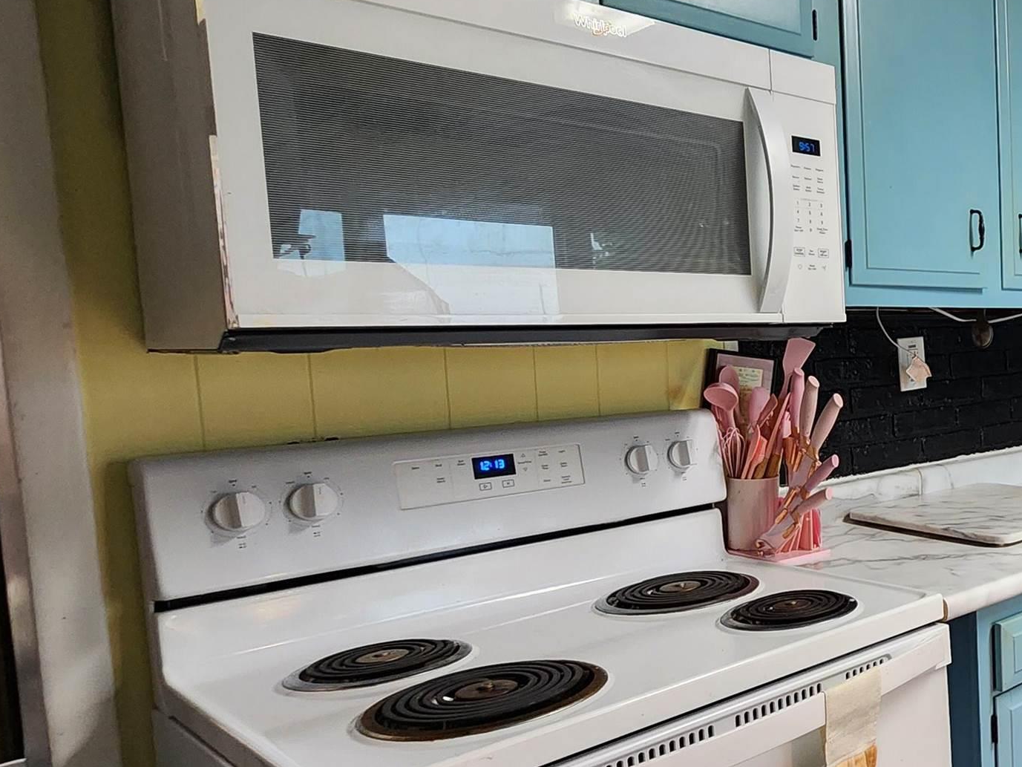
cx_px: 1108
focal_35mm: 29
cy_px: 405
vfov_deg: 48.2
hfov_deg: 46.6
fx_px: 856
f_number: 2.2
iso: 320
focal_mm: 2.2
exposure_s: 1/40
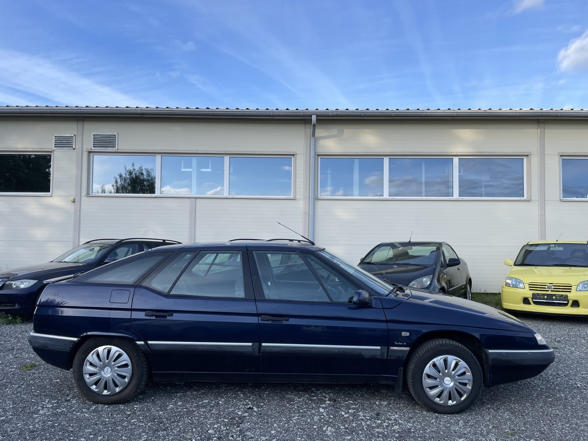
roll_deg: -0.5
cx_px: 294
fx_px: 442
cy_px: 220
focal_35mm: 26
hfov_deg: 67.3
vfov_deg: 53.1
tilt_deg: +3.1
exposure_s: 1/1208
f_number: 1.6
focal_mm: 4.2
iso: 32
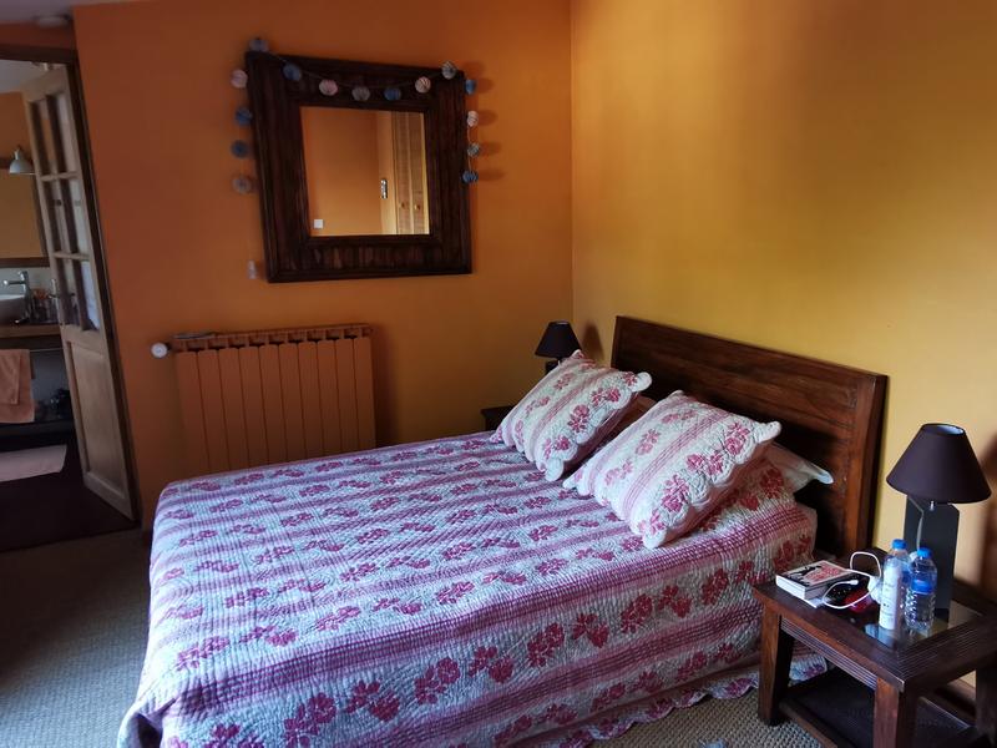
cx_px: 498
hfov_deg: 94.5
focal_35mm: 16
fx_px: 461
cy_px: 374
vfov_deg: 78.1
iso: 200
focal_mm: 2.35
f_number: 2.2
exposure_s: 1/30
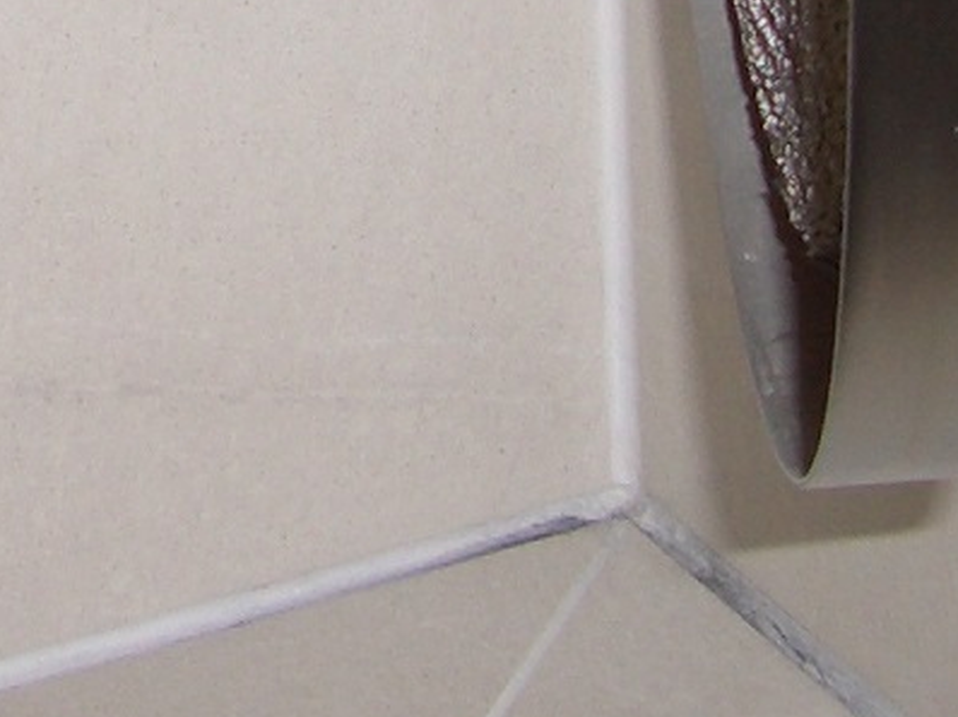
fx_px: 4674
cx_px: 63
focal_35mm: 169
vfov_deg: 8.2
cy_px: -873
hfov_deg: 11.6
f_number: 2.6
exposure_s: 1/60
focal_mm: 5.8
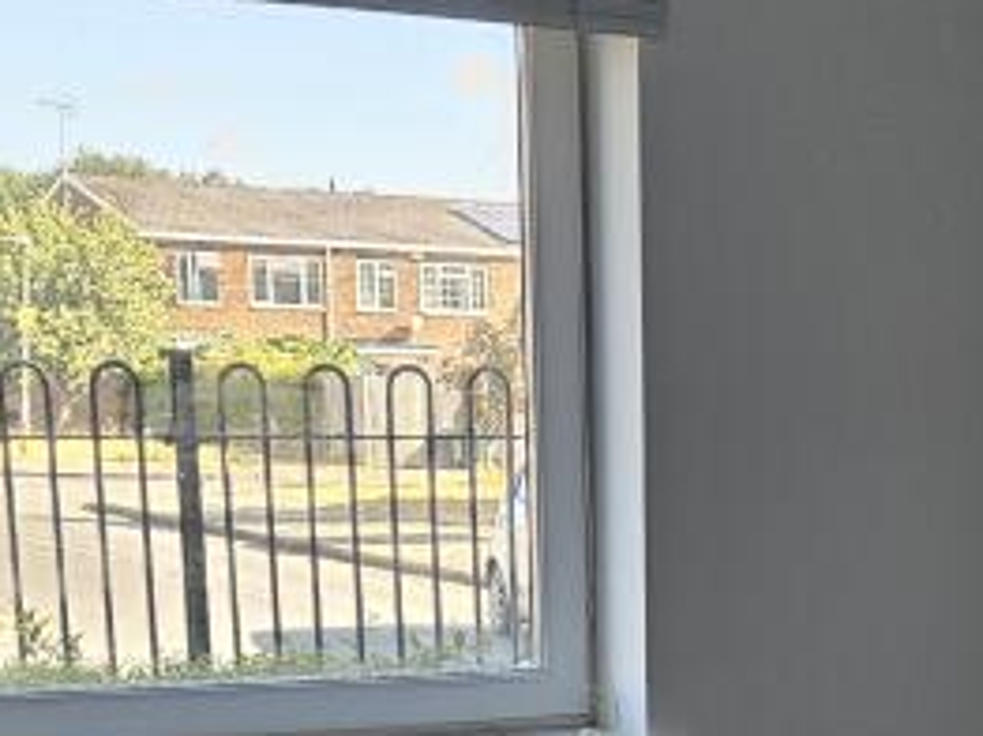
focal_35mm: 90
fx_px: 2553
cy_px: 954
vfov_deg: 15.6
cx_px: 897
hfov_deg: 21.3
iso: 100
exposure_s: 1/180
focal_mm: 5.4
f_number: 1.8
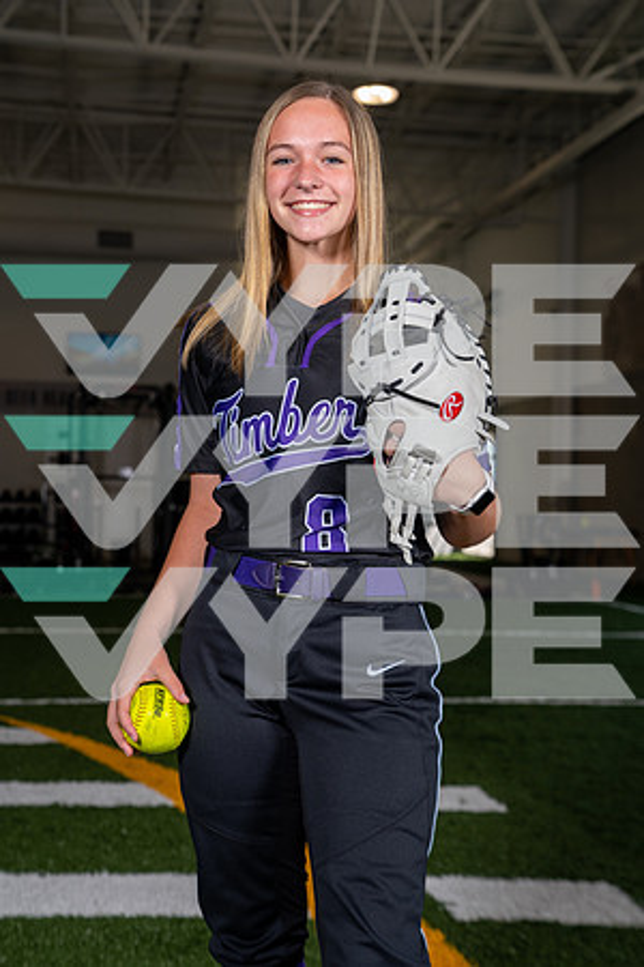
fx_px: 1664
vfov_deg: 32.4
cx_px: 322
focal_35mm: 62
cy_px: 484
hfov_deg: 21.9
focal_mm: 62
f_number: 5.6
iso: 200
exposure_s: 1/200
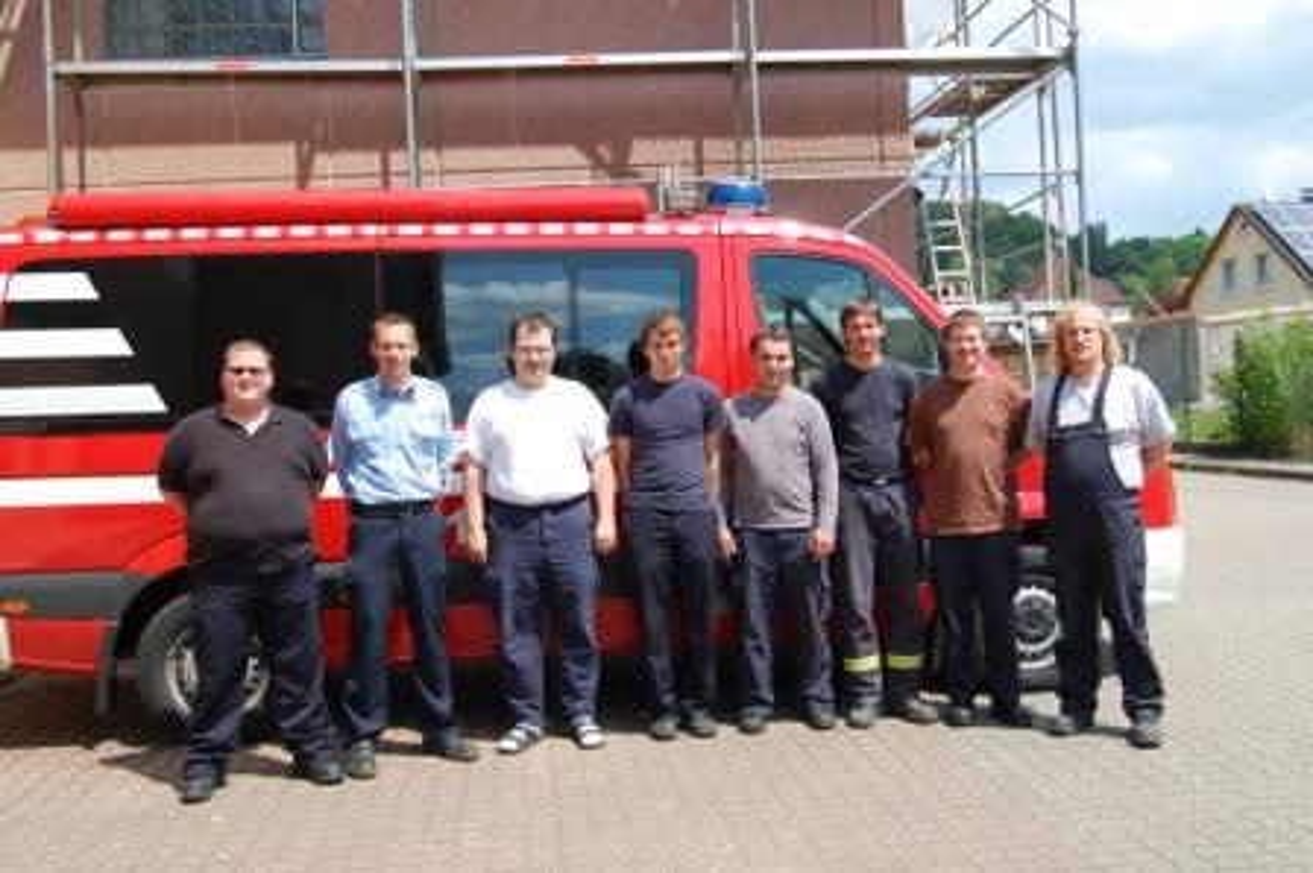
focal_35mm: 36
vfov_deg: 36.8
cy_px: 436
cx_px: 656
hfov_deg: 53.2
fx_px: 1312
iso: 200
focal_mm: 24
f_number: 7.1
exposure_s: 1/320
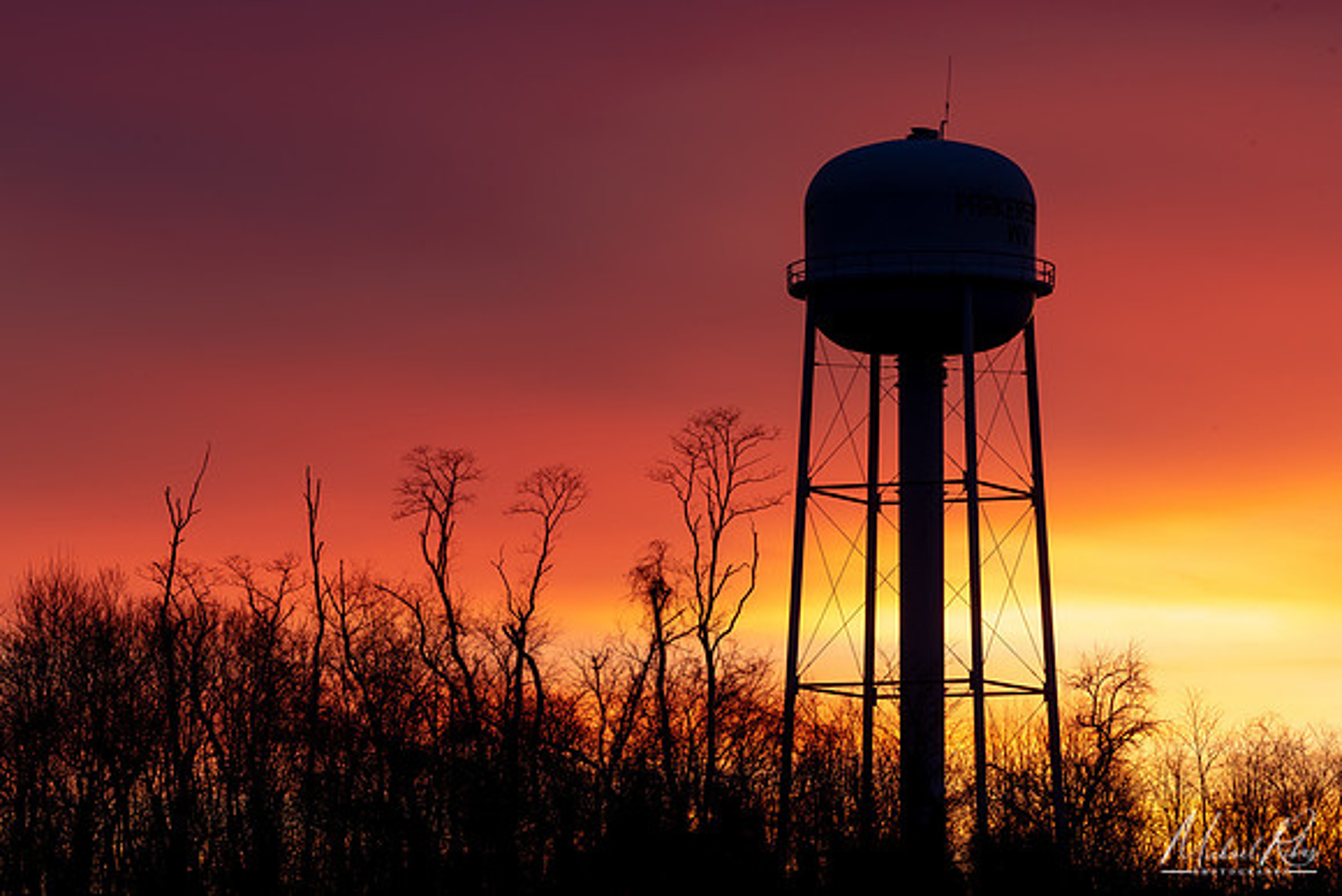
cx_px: 671
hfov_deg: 12.1
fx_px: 6338
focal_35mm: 170
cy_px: 448
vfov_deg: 8.1
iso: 64
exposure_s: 1/4
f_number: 13
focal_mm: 170
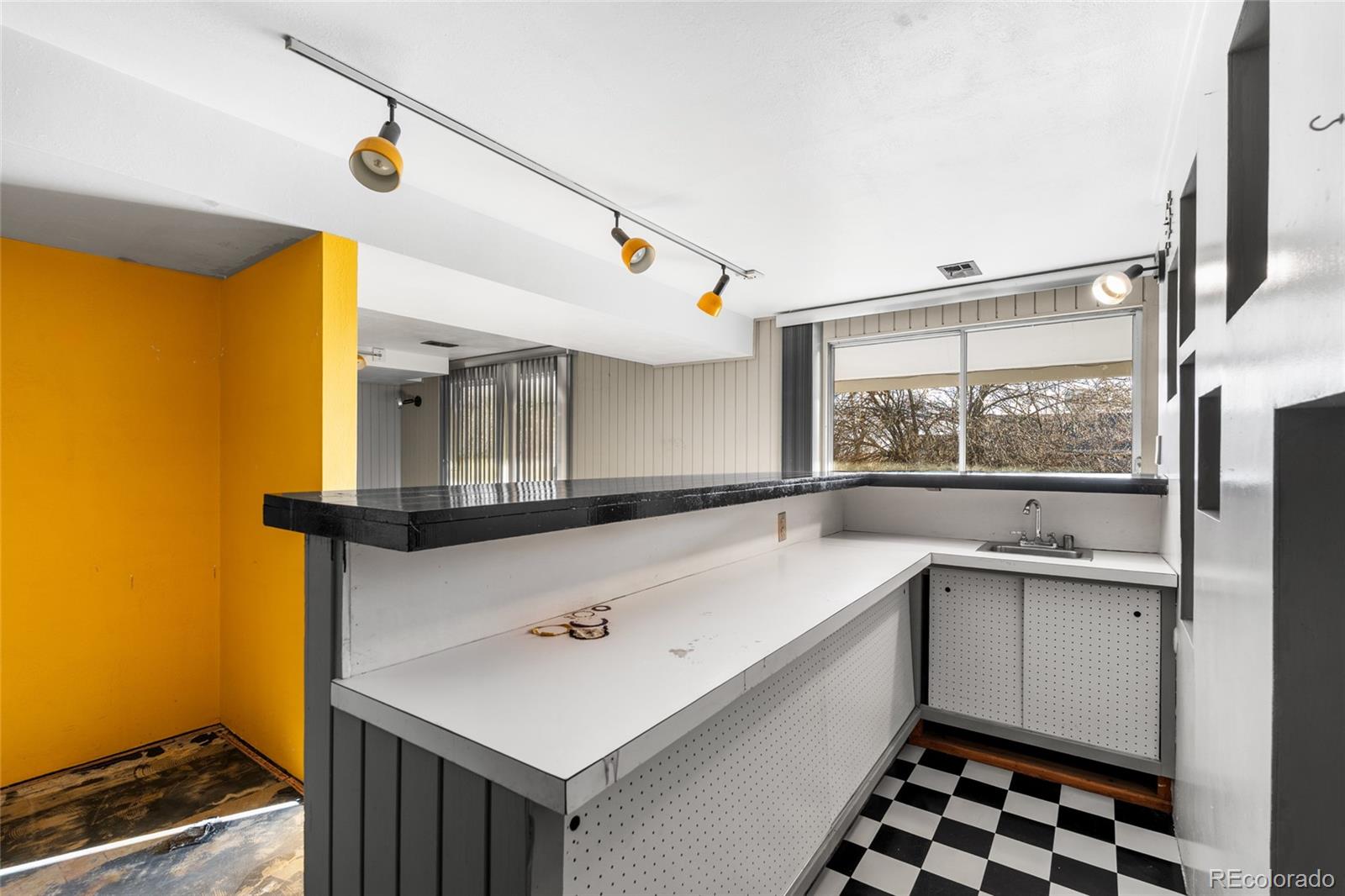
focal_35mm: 16
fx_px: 598
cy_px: 448
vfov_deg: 73.7
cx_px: 672
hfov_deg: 96.7
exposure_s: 1/2
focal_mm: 16
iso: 125
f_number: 8
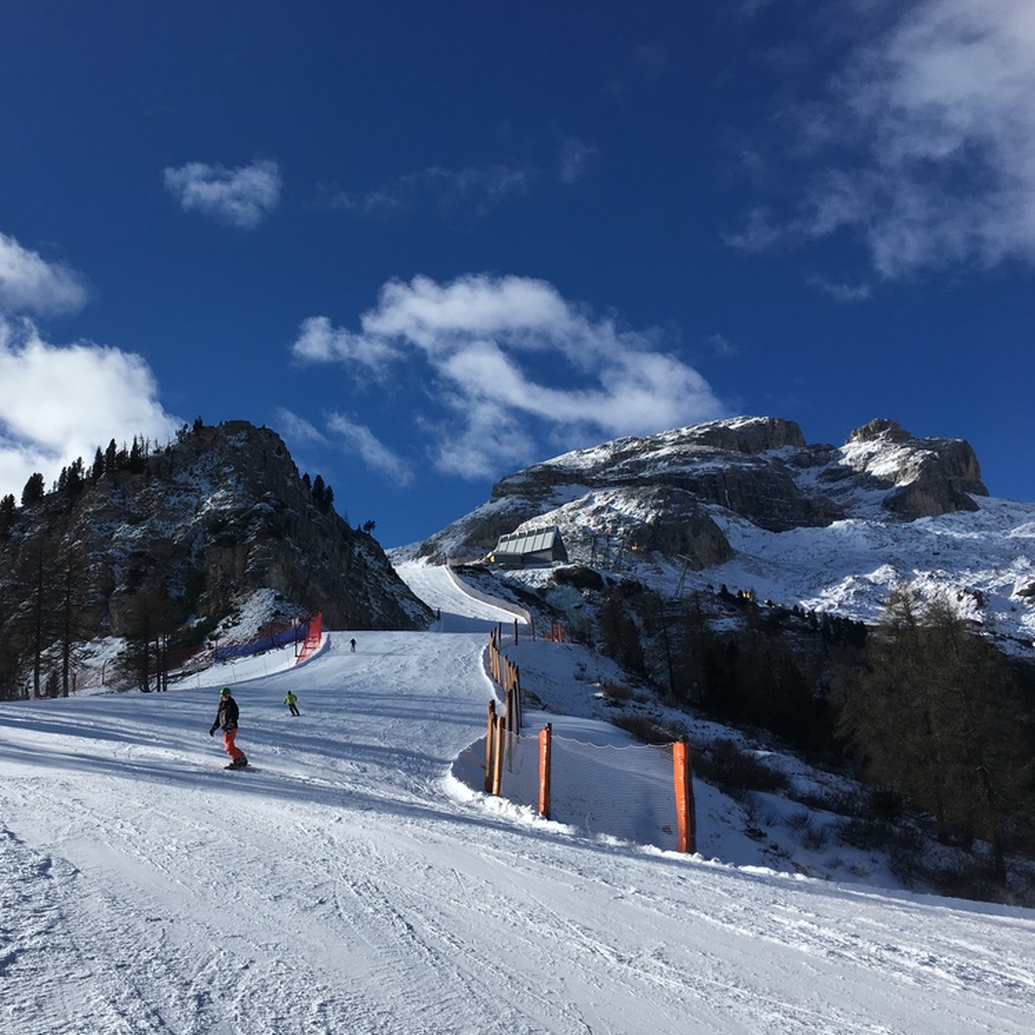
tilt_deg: +18.5
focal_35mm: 35
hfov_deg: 46.4
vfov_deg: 47.2
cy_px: 509
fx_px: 1184
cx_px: 337
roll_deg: +2.8
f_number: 2.2
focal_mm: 4.15
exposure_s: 1/2747
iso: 25
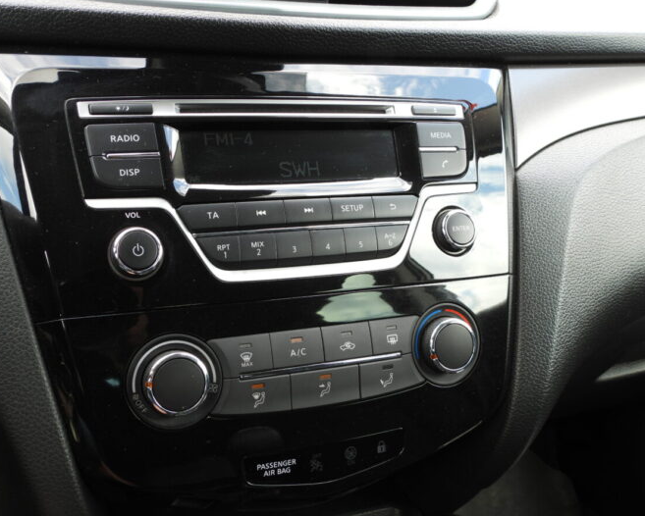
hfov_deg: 49.0
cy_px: 260
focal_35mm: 37
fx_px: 707
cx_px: 304
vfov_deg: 40.1
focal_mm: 6.3
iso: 100
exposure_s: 1/60
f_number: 3.2
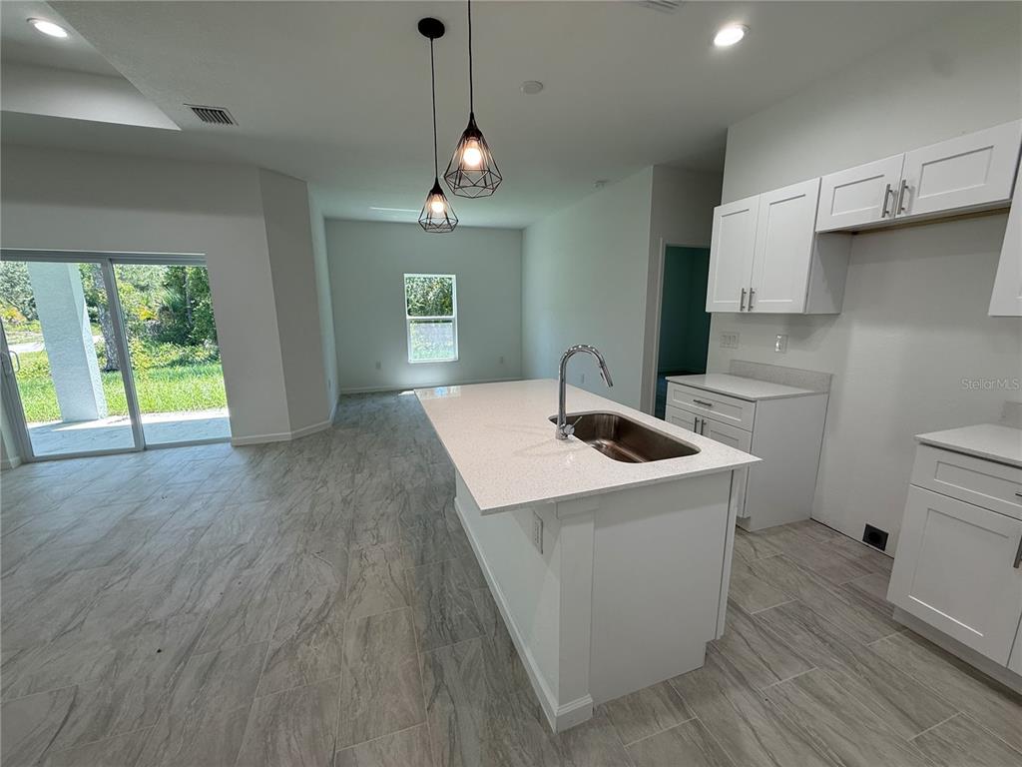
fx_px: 413
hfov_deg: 102.1
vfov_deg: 85.7
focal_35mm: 14
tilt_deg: -10.4
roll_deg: +0.6
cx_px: 511
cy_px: 384
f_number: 2.2
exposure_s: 1/120
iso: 64
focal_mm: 2.22
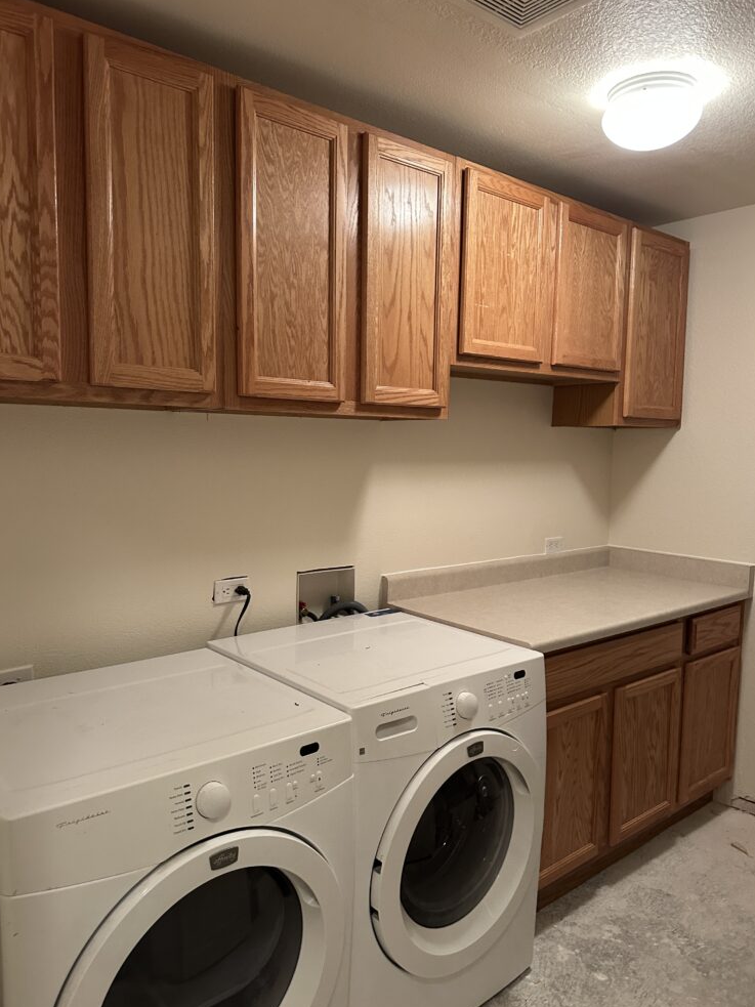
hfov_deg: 54.9
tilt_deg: -4.4
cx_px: 377
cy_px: 520
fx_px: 727
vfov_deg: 69.4
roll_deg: -1.9
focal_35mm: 25
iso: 500
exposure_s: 1/60
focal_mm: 6.86
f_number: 1.78
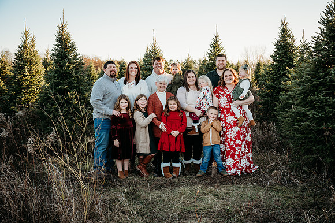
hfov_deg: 50.7
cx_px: 168
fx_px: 353
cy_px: 112
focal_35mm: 38
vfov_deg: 35.0
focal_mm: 38
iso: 400
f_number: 4
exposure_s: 1/640
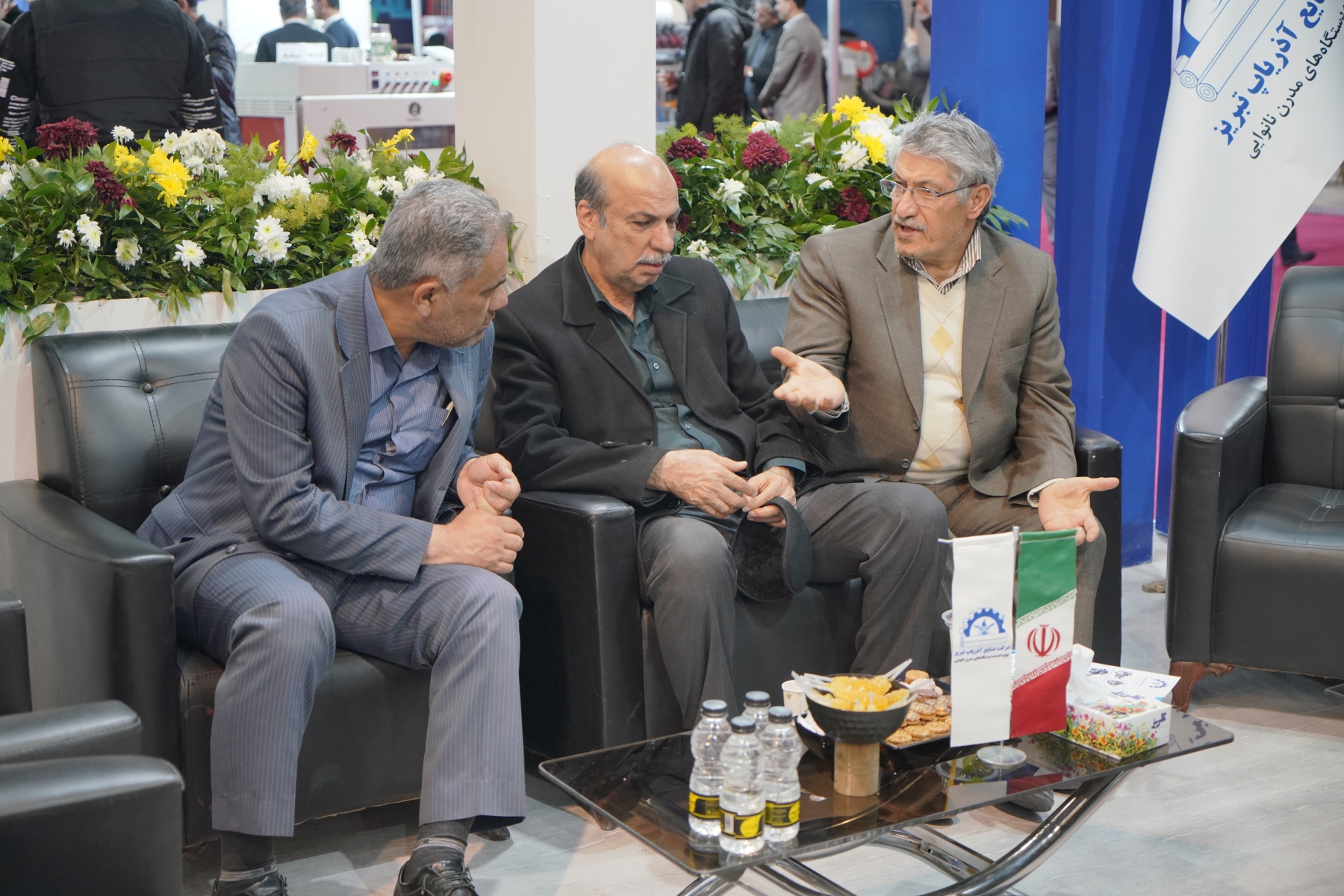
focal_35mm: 52
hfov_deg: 38.2
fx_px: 1941
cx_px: 672
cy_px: 448
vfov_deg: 26.0
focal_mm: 52
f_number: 4
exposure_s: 1/100
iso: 1250
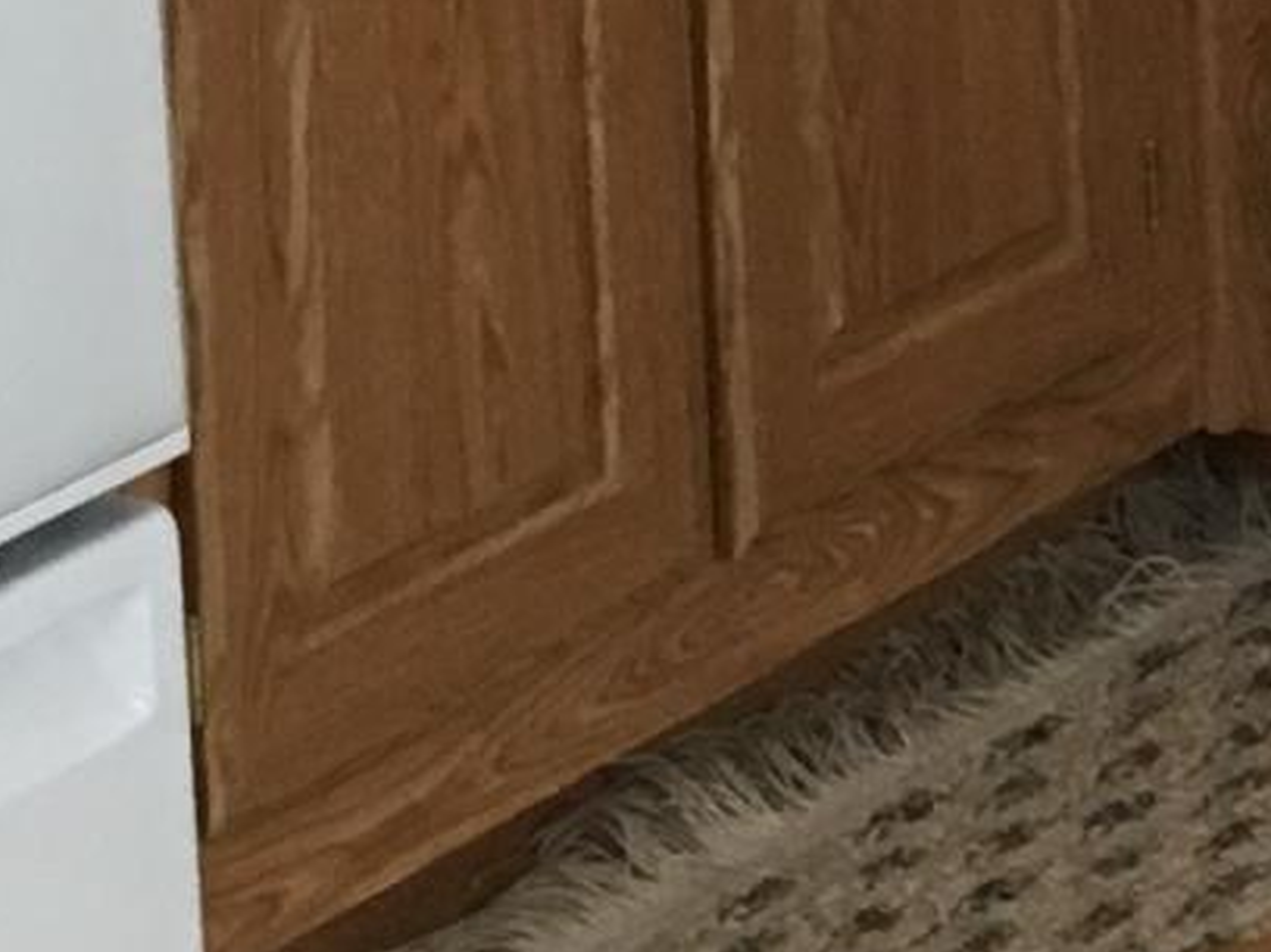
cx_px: 771
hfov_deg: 9.2
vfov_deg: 6.3
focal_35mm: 214
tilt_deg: -1.5
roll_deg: +2.5
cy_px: -2048
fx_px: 7855
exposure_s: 1/30
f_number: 2.2
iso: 40
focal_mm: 4.15
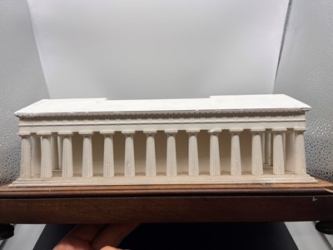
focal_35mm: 25
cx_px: 166
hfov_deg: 69.4
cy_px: 125
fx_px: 240
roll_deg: +1.8
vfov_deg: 54.9
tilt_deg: -28.5
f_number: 1.6
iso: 32
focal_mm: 5.1
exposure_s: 1/813
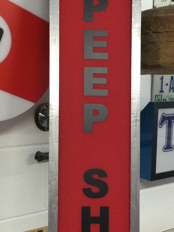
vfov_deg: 27.6
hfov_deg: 20.9
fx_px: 469
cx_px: 116
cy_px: 159
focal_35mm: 70
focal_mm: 3.3
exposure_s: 1/20
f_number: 2.4
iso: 200
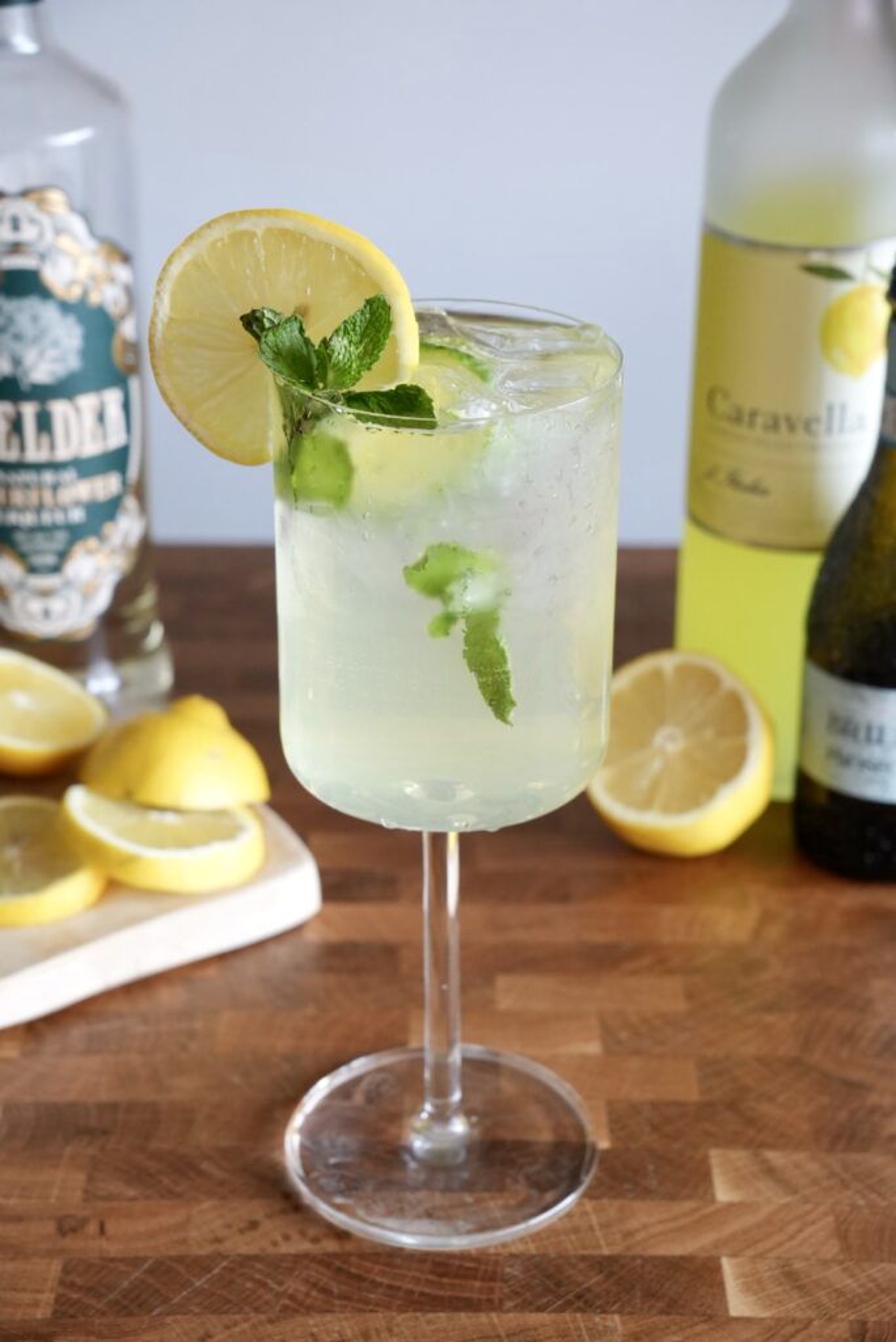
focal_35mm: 66
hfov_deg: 20.5
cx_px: 448
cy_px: 671
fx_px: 2472
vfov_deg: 30.4
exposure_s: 1/60
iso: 1000
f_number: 5.6
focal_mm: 44.2
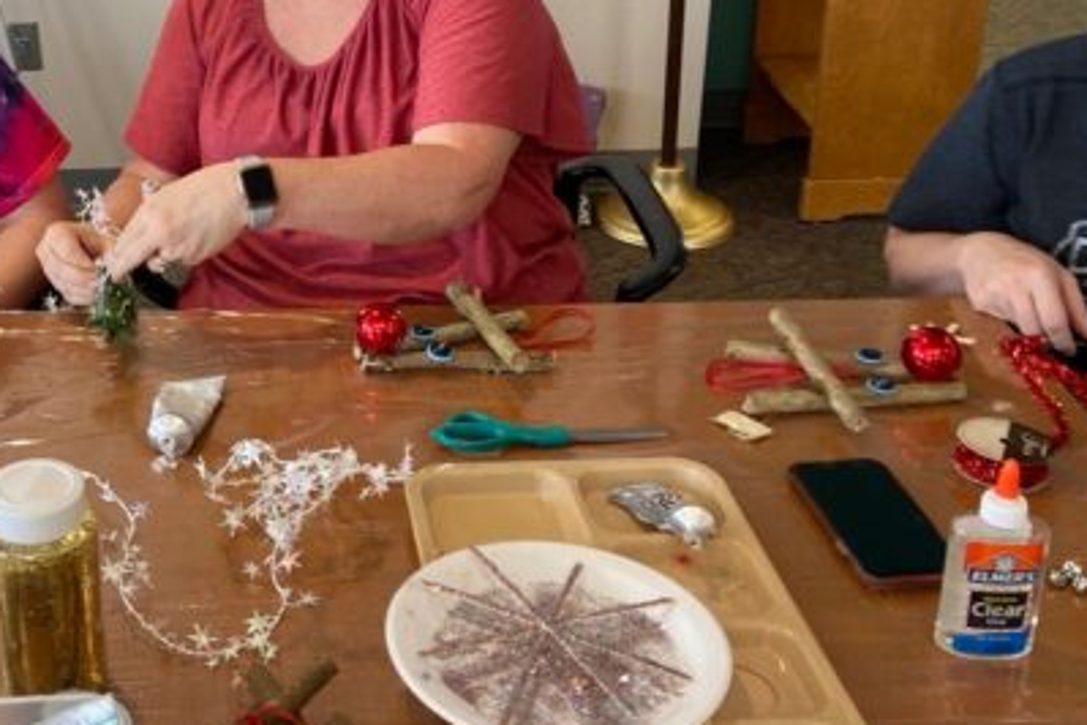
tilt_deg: -24.6
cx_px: 248
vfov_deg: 25.6
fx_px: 1570
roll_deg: +1.8
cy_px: 153
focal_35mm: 52
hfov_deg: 37.1
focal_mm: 4.25
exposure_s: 1/60
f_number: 1.8
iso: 80
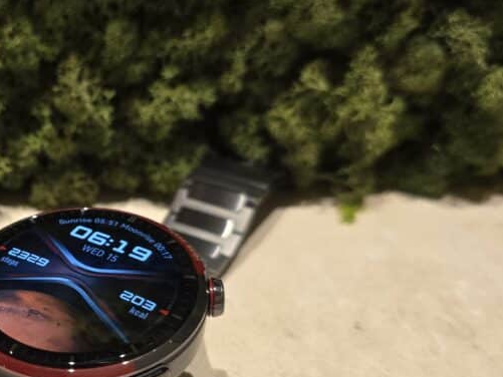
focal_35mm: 47
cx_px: 60
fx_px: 683
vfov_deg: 30.6
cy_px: 256
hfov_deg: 38.0
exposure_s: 1/100
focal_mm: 6.3
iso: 320
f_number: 1.7
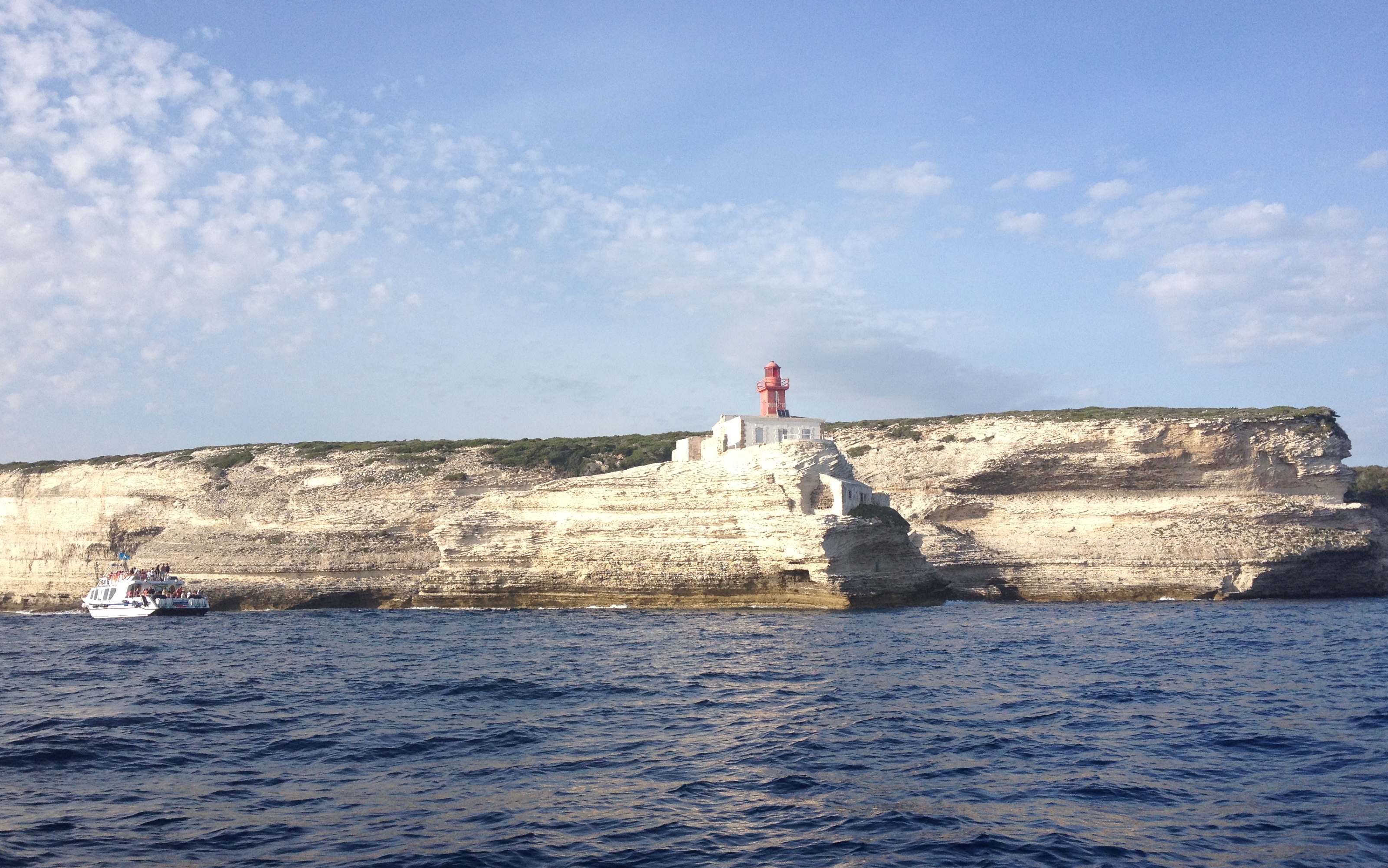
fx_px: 1437
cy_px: 419
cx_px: 689
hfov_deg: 51.5
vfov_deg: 33.6
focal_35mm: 38
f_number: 2.4
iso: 64
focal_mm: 4.28
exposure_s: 1/1534
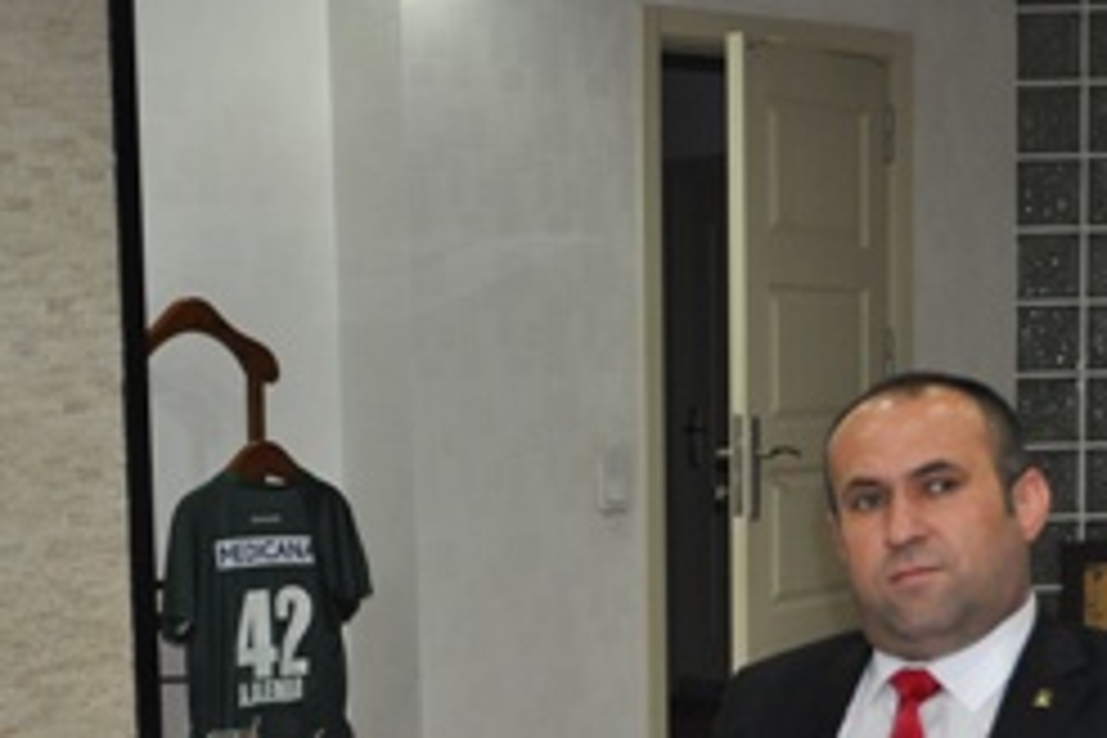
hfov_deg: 28.2
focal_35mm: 71
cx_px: 338
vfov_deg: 18.9
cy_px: 666
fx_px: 2183
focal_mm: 26
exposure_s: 1/60
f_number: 4.2
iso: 800
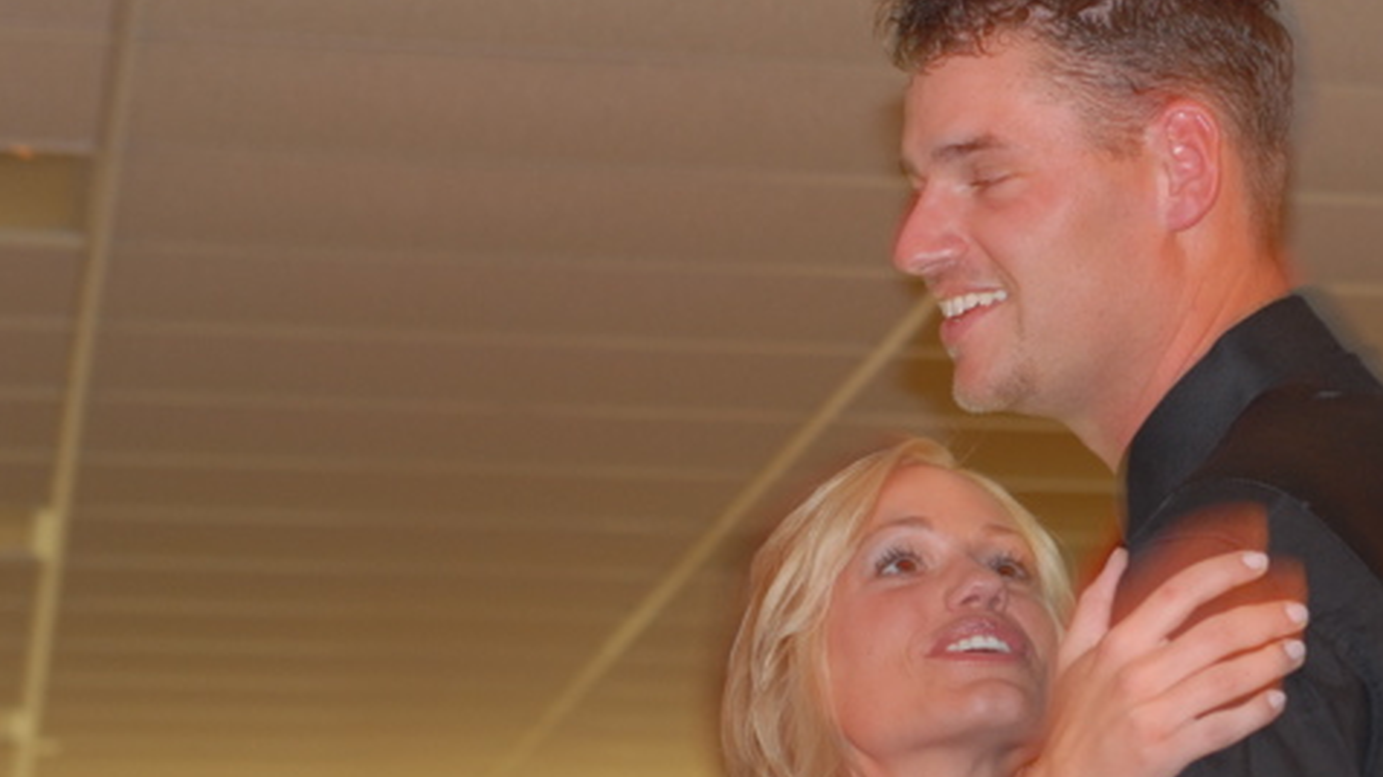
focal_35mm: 143
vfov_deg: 8.5
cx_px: 989
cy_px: 545
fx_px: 5243
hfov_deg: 15.0
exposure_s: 1/5
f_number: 4.5
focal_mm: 62
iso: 400
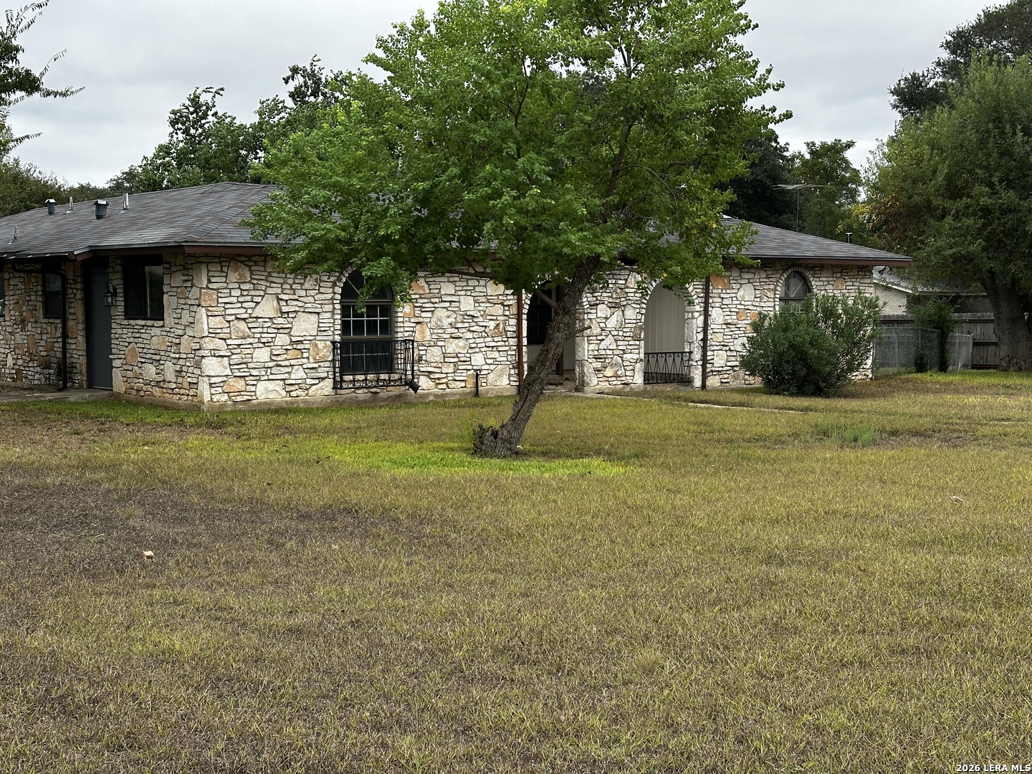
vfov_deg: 30.3
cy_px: 387
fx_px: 1431
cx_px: 516
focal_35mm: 48
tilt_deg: -3.5
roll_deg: +0.7
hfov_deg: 39.7
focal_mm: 6.86
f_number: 1.78
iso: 64
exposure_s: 1/1541
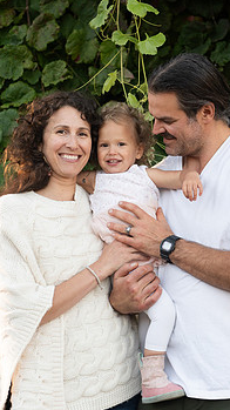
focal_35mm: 108
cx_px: 160
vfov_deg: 19.8
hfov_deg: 11.2
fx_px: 1172
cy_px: 224
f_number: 4
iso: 640
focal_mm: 62
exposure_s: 1/500
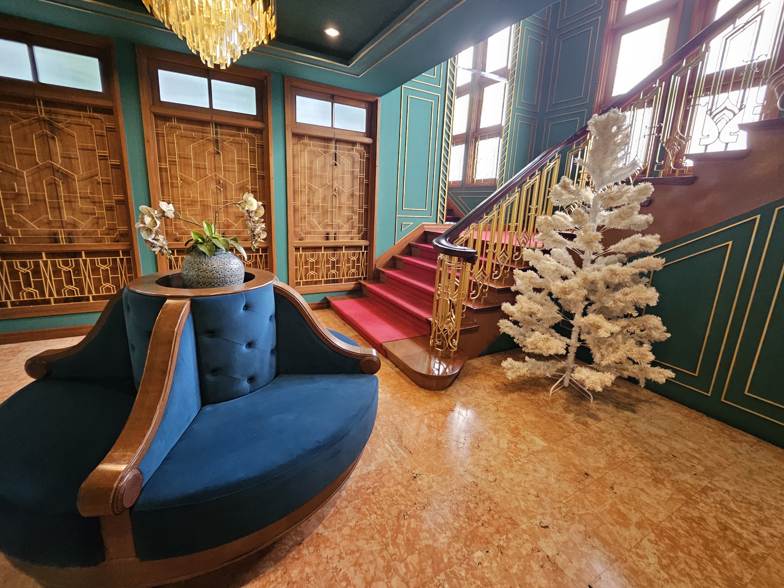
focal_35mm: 14
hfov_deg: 102.1
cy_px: 278
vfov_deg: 85.6
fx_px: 317
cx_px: 394
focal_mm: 1.7
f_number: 2.2
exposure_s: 1/33.3
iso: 320
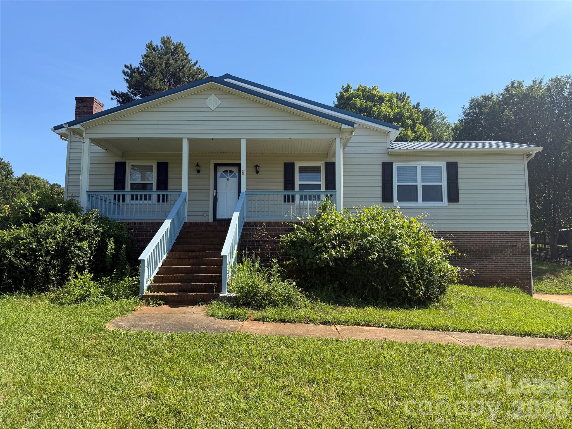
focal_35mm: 24
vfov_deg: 56.8
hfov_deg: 71.6
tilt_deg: +5.8
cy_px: 214
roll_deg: +0.4
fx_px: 397
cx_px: 286
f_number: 1.78
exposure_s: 1/2801
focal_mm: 6.76
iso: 80
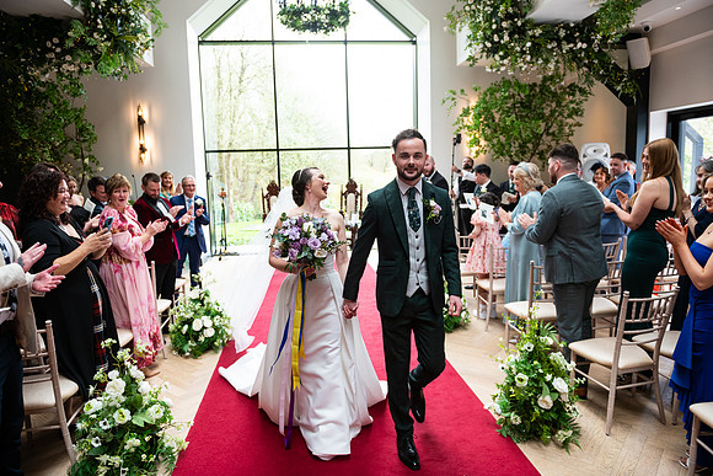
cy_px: 238
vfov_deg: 53.2
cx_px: 356
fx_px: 475
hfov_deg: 73.7
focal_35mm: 24
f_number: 3.5
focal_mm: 24
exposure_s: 1/200
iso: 500
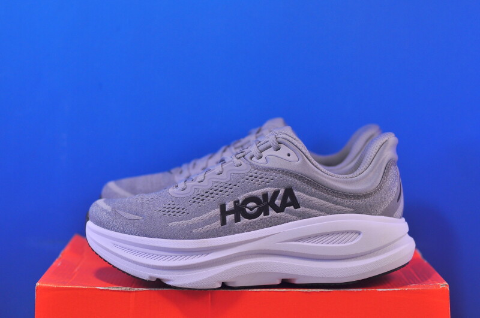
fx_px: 999
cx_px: 240
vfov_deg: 18.1
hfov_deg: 27.0
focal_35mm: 75
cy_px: 159
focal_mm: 50
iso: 250
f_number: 2.8
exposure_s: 1/320
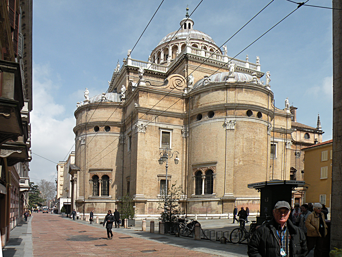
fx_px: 267
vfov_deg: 51.4
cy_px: 128
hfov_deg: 65.3
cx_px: 171
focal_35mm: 27
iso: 64
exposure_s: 1/246
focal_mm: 4.7
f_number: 7.1
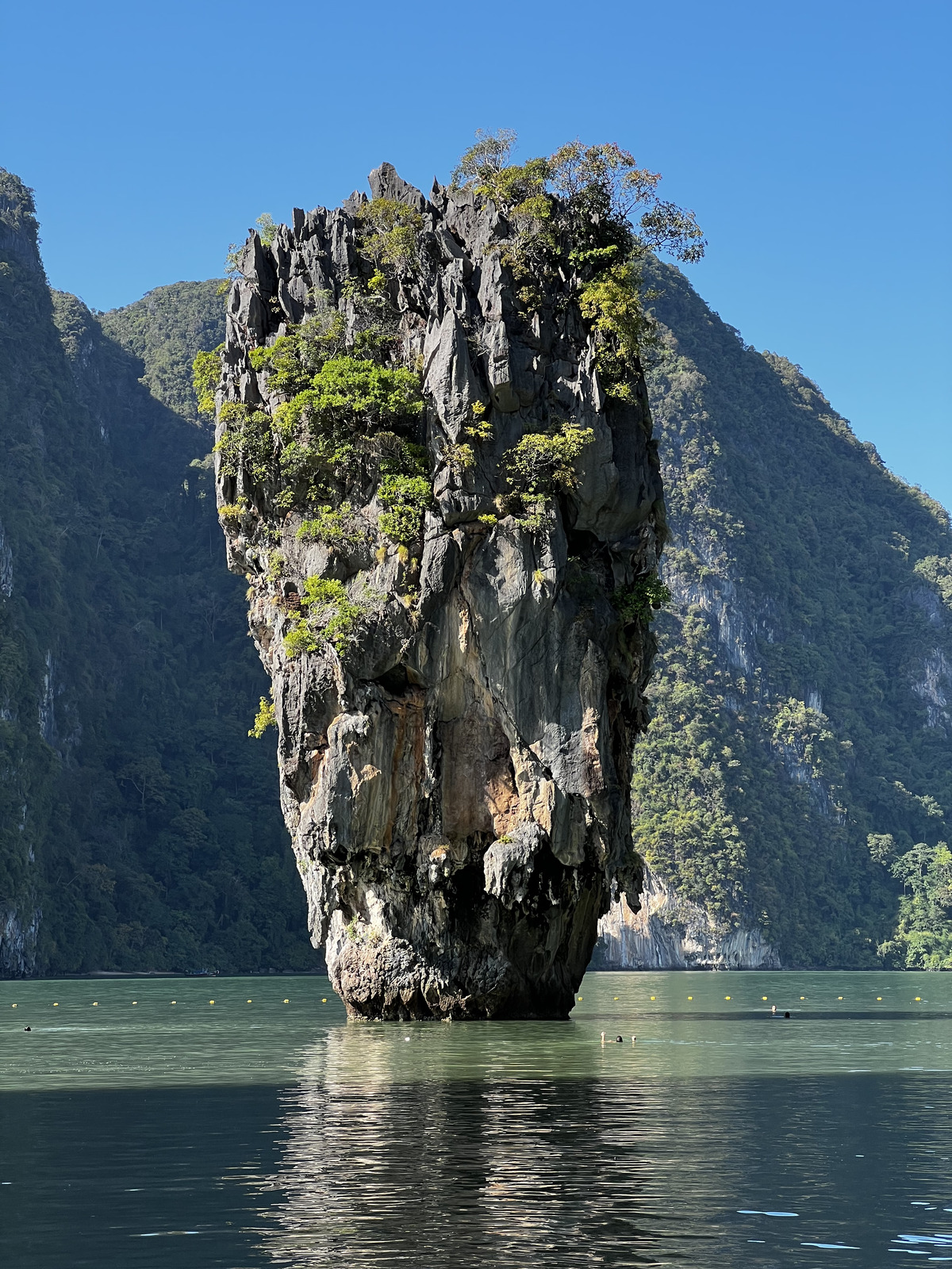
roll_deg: +0.3
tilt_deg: +7.4
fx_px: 2824
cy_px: 634
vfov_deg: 25.3
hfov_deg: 19.1
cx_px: 476
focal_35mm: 77
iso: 32
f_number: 2.8
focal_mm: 9
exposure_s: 1/384
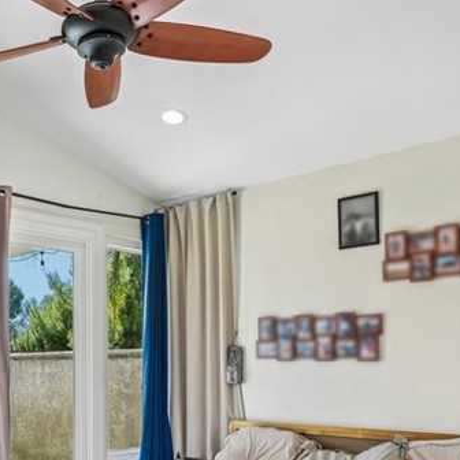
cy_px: 379
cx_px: 62
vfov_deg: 36.8
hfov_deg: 36.4
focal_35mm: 44
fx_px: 662
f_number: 8
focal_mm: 17
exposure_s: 1/30
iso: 160
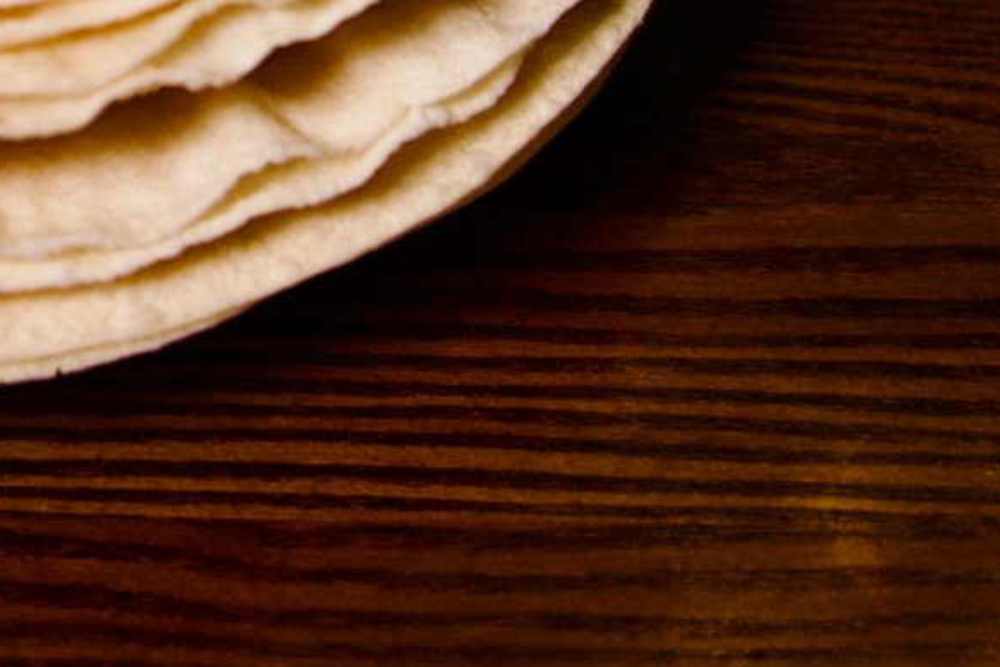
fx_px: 3389
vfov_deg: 10.7
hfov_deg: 16.3
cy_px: -426
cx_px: -89
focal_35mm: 122
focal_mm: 37
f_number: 4
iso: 2000
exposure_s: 1/250
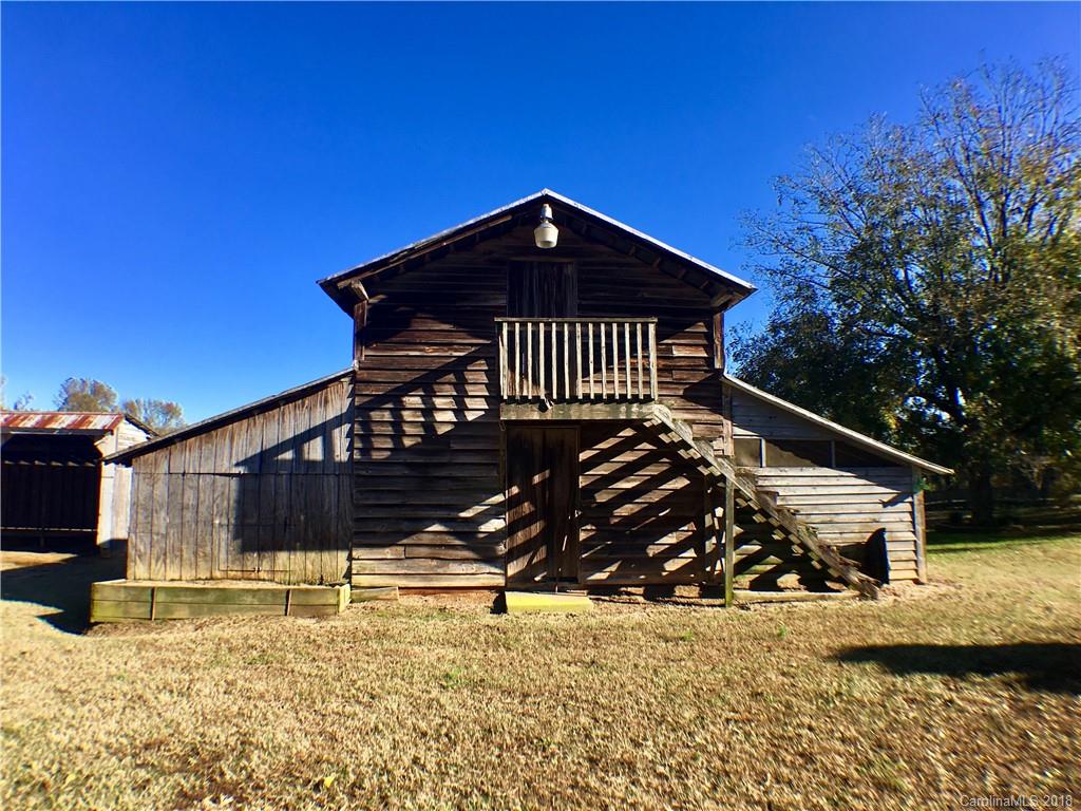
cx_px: 540
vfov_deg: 48.2
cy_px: 406
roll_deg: -0.2
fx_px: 906
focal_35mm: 29
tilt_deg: +6.8
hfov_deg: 61.7
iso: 25
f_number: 2.2
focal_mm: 4.15
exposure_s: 1/705
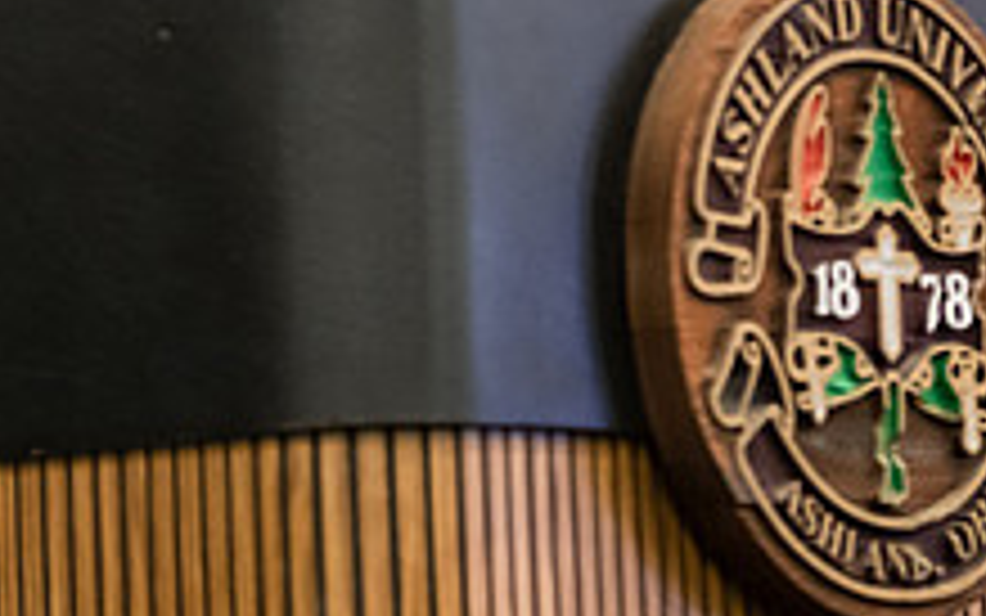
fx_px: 7392
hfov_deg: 7.6
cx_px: -104
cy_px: 25
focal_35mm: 275
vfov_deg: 4.8
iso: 3200
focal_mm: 102
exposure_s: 1/200
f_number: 3.2
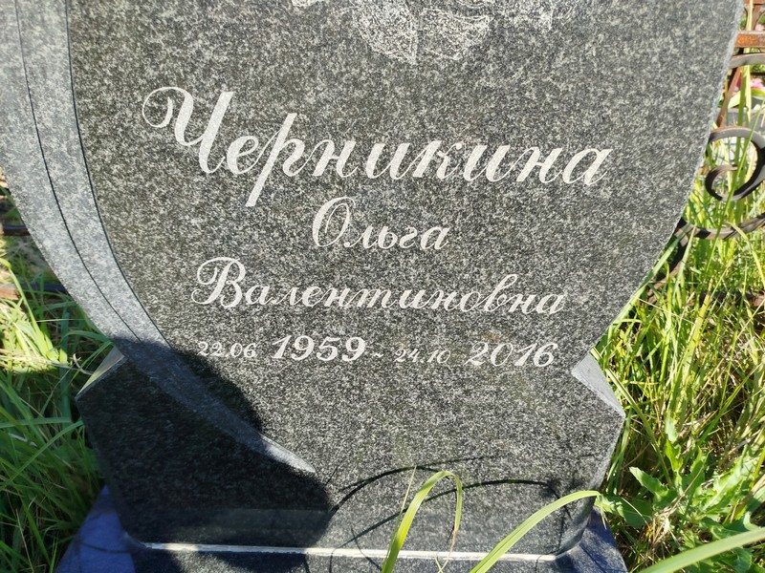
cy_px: 286
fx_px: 530
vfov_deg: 56.8
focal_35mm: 24
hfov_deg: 71.6
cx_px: 382
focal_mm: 5.31
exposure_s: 1/407
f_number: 1.7
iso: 50
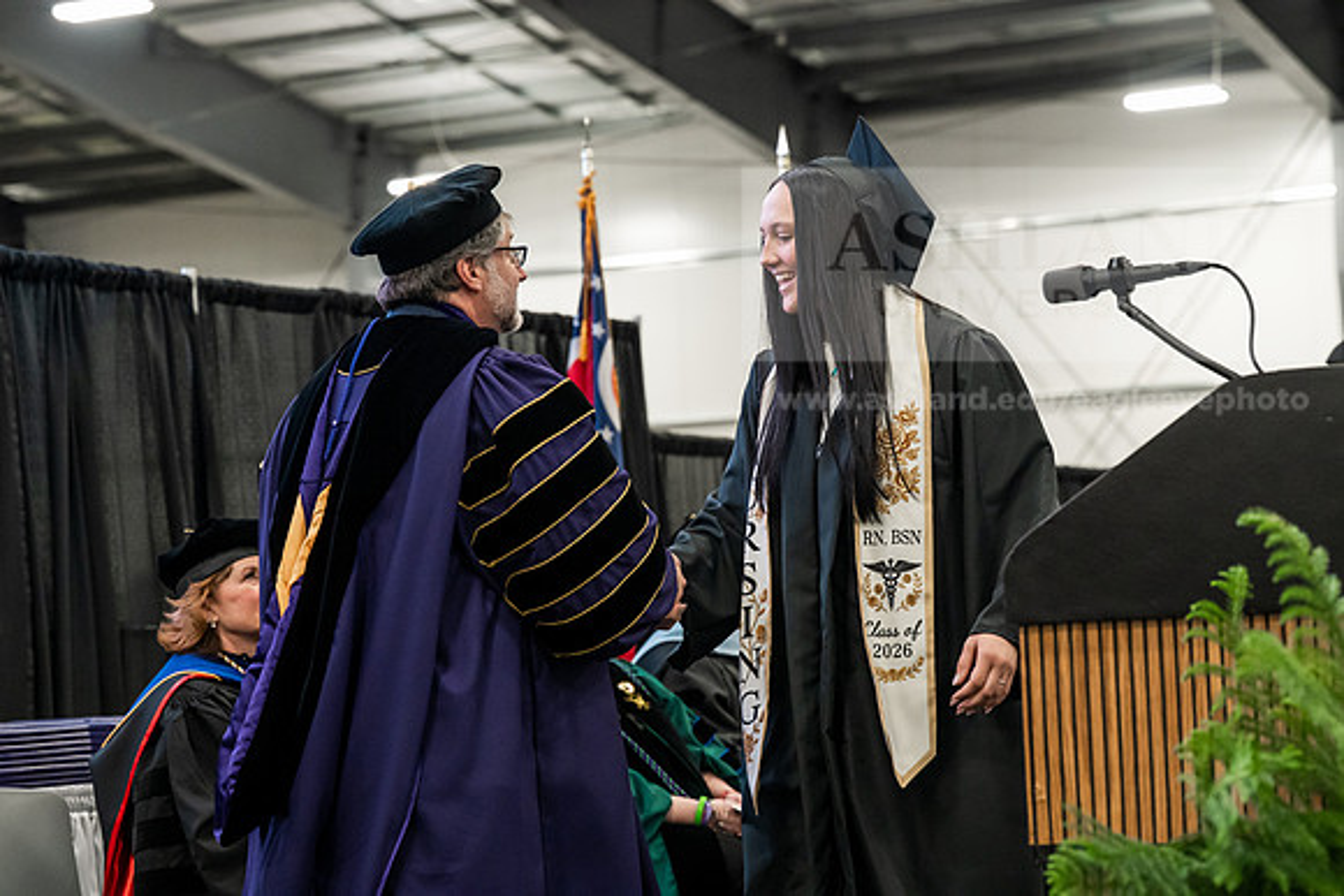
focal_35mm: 86
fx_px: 3211
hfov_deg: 23.6
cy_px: 448
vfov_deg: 15.9
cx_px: 672
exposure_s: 1/200
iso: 4000
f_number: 4.5
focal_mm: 86
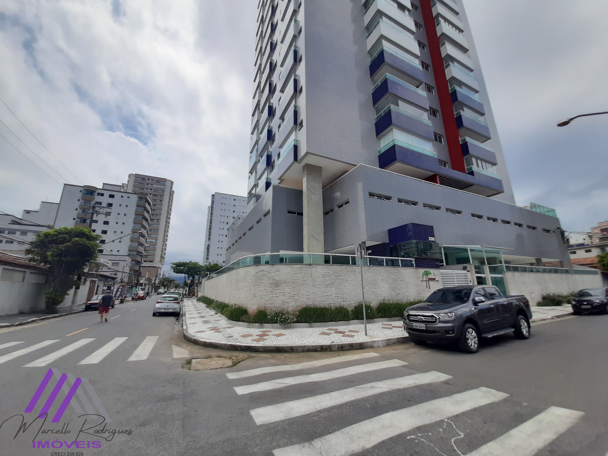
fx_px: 228
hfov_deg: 106.2
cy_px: 228
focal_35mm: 13
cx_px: 304
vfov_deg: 89.9
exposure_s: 1/2558
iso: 40
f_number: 2.2
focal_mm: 1.42
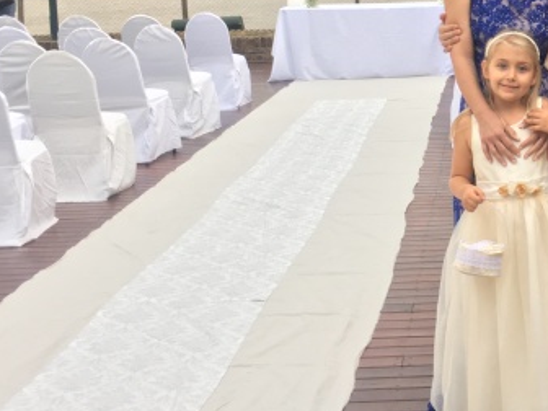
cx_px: 533
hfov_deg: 26.8
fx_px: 1092
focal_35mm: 69
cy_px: 51
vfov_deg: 20.9
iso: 32
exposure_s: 1/33
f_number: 2.2
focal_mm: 4.15
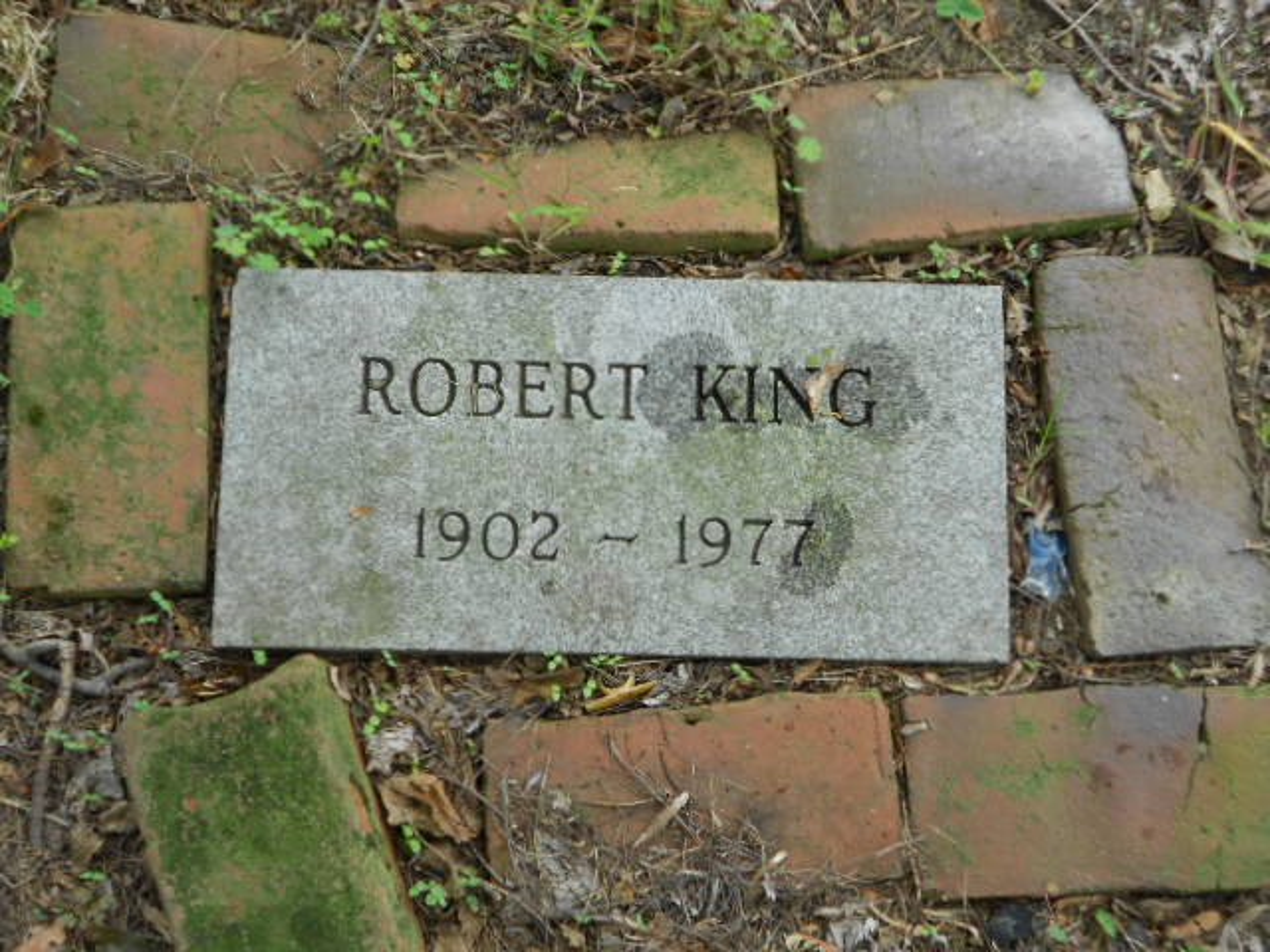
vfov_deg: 26.1
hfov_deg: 34.3
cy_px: 476
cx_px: 635
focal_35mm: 56
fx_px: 2055
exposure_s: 1/30
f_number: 4.9
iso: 80
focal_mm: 10
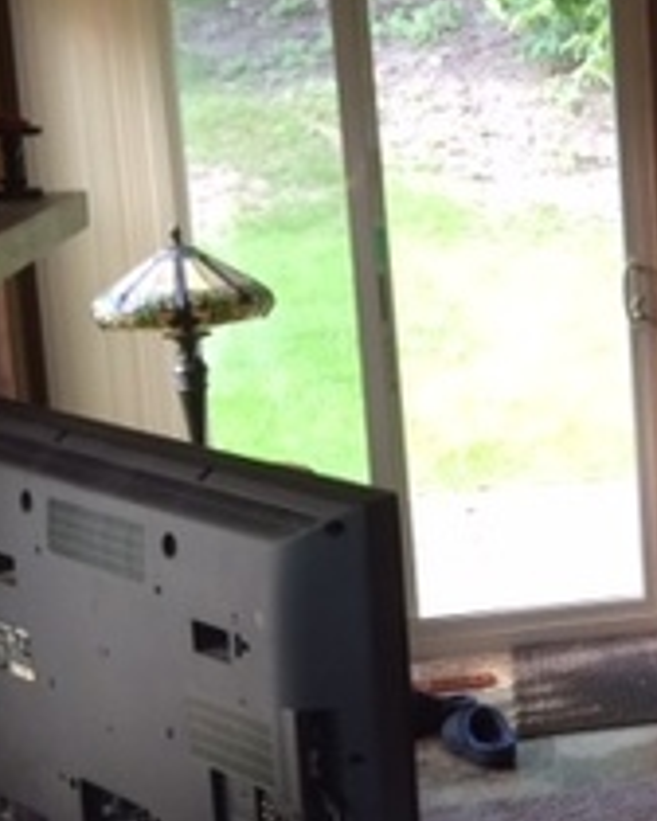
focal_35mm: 81
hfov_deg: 16.3
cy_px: 387
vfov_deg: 23.6
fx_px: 1969
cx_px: 1146
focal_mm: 4.15
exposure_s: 1/30
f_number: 2.2
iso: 50
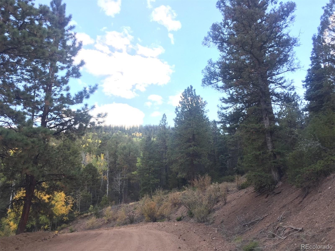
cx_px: 168
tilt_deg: +12.7
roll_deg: -0.7
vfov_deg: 48.2
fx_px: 281
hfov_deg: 61.7
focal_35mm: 29
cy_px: 126
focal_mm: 4.15
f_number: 2.2
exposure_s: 1/120
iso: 50
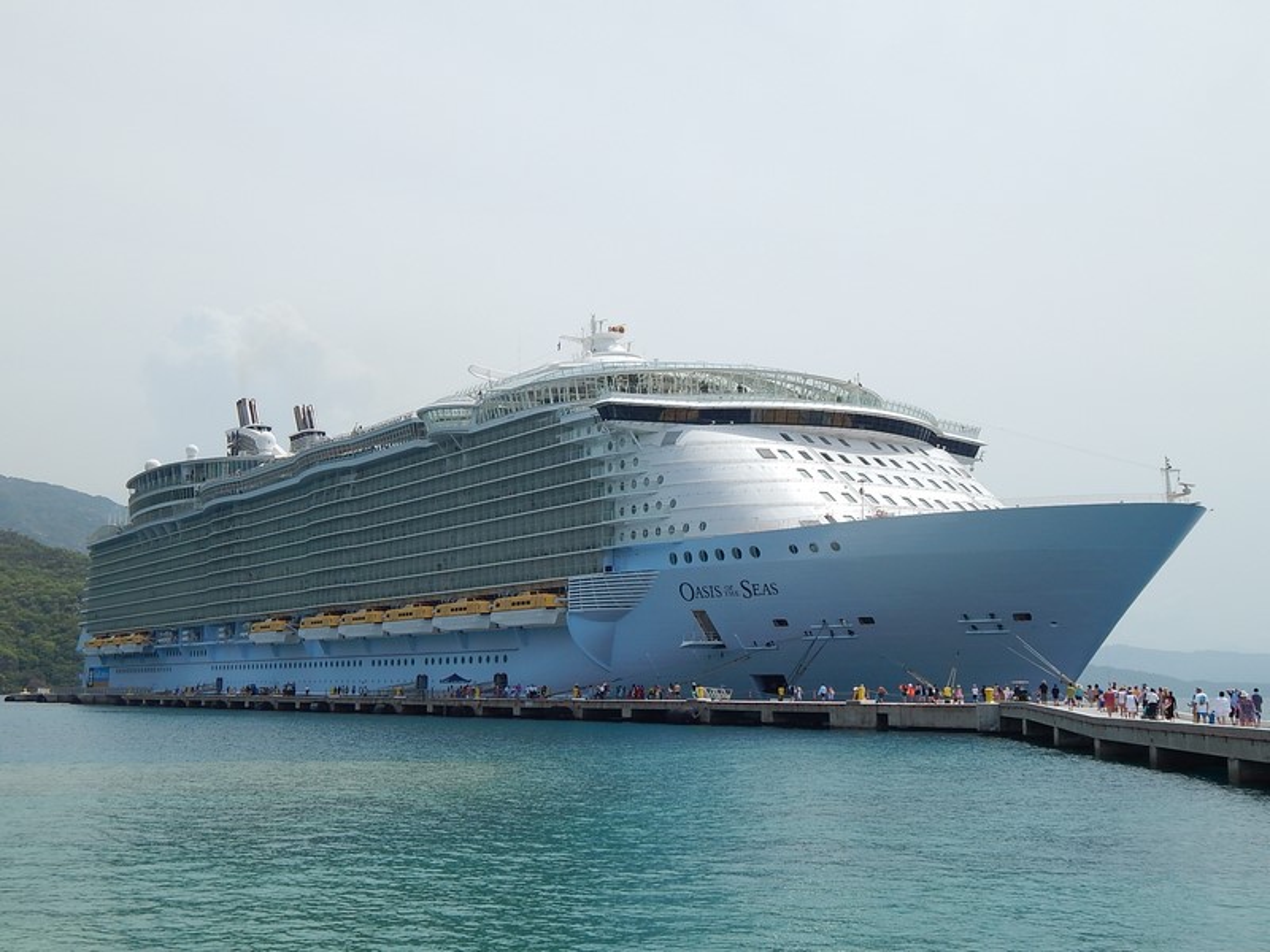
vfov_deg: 33.6
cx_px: 635
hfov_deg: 43.9
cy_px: 476
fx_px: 1578
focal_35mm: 43
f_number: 7.1
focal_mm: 7.7
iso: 125
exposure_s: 1/640
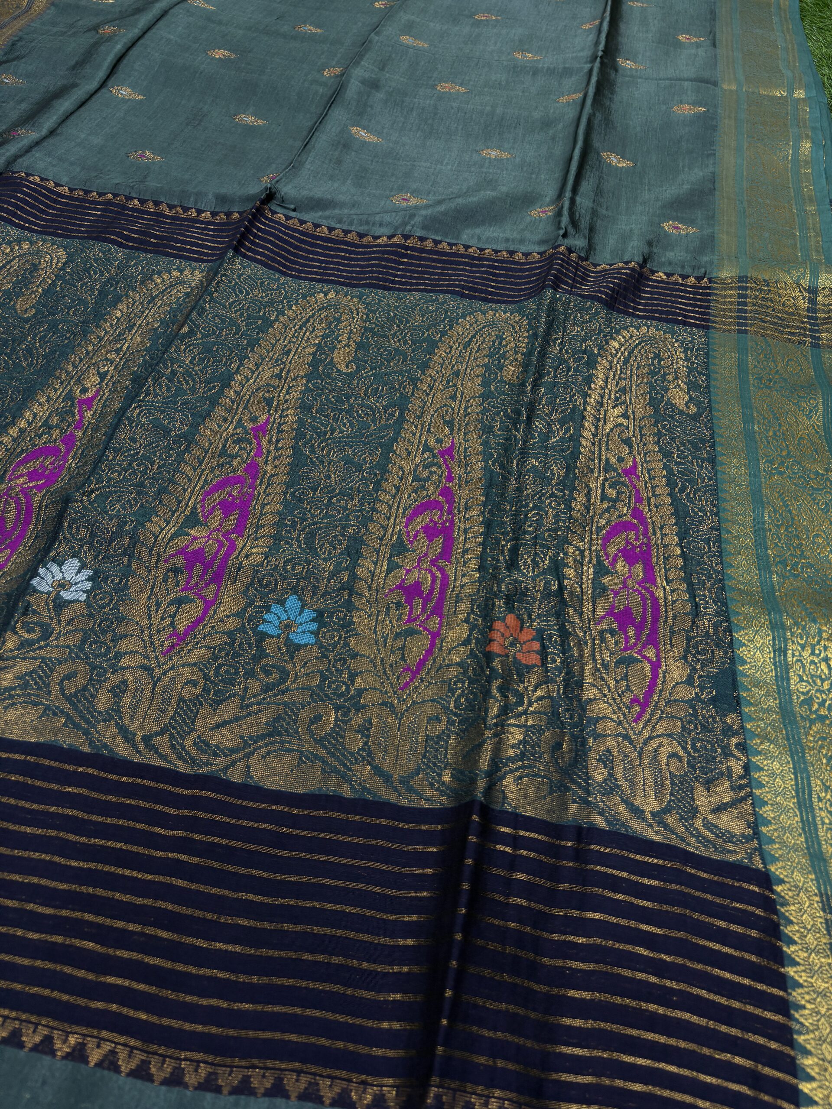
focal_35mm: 26
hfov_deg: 53.1
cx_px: 416
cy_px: 554
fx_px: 833
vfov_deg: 67.3
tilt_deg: -49.1
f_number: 1.6
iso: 40
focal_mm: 5.96
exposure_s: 1/100
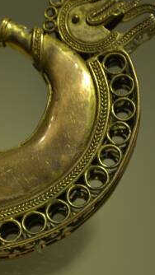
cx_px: -8
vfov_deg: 10.4
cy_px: 116
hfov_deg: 5.8
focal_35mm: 207
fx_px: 1514
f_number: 5.6
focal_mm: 55
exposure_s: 1/15
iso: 280
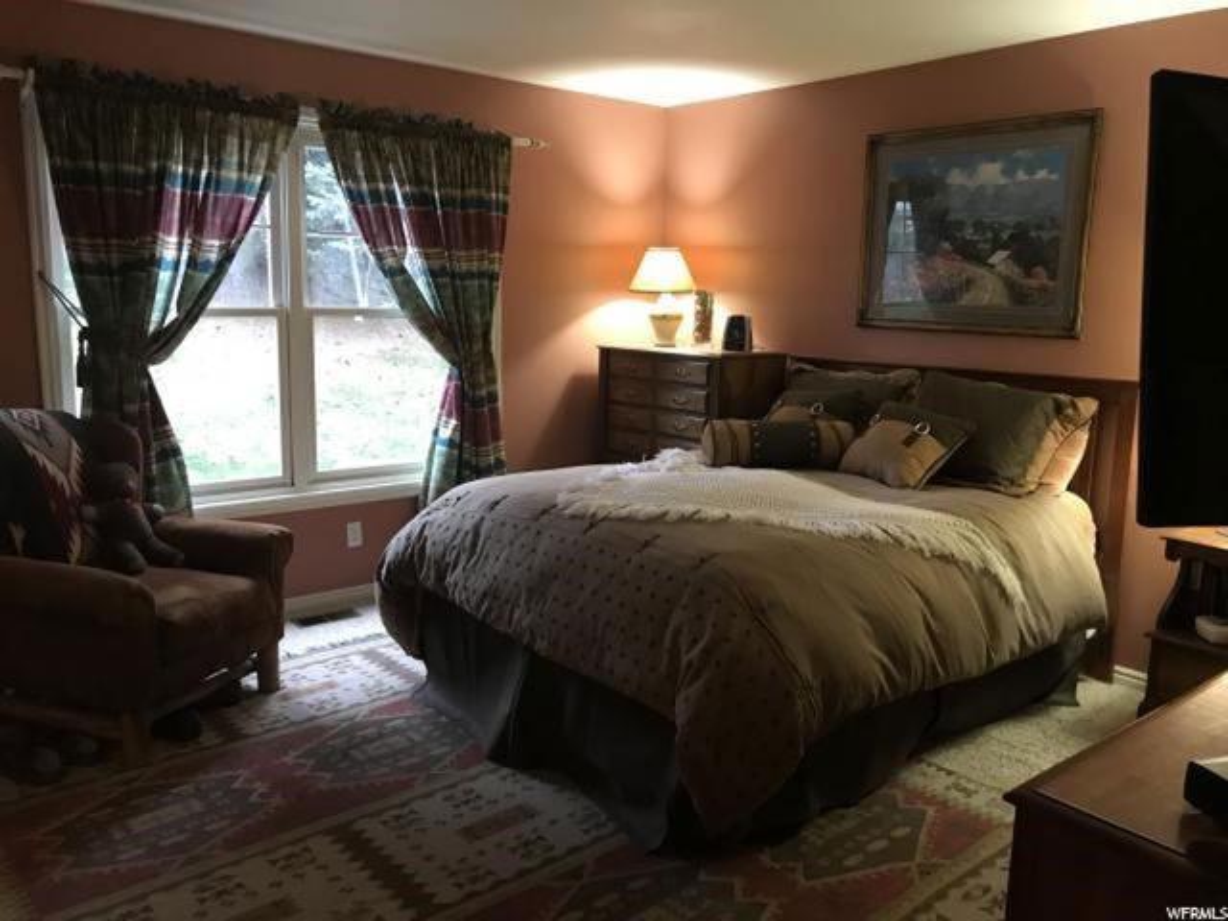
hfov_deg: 63.4
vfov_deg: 49.7
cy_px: 460
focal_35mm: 28
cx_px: 614
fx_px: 993
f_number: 1.8
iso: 100
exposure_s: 1/11
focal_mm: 3.99
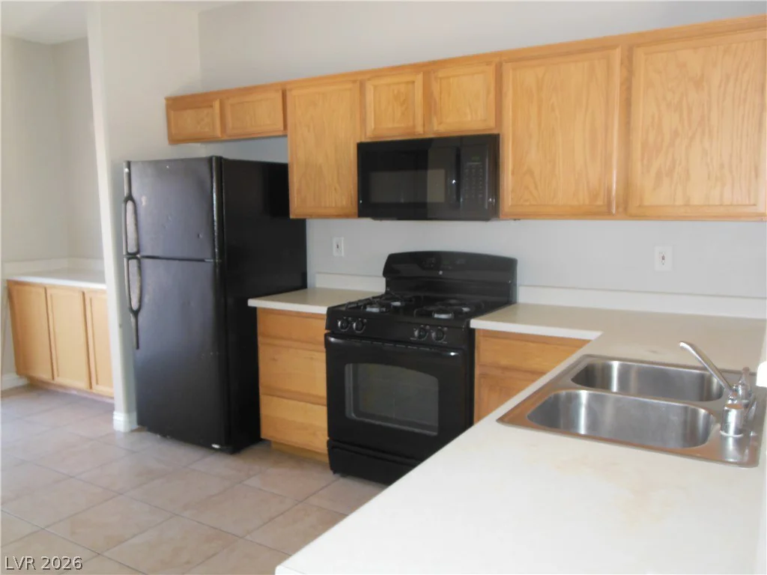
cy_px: 288
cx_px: 384
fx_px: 643
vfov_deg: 48.2
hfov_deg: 61.7
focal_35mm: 29
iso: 320
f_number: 3.3
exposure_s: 1/25
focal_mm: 5.2
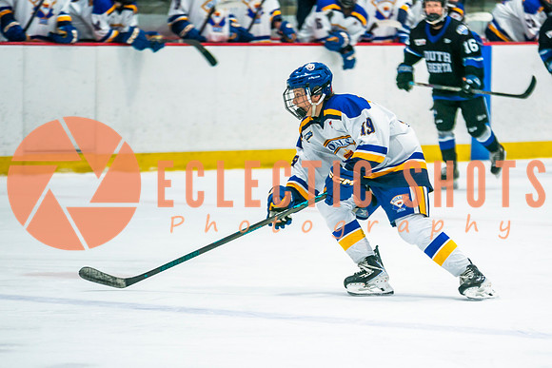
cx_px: 420
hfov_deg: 6.1
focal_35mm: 336
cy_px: 243
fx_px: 5160
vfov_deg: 4.1
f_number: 2.8
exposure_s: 1/640
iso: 400
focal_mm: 200
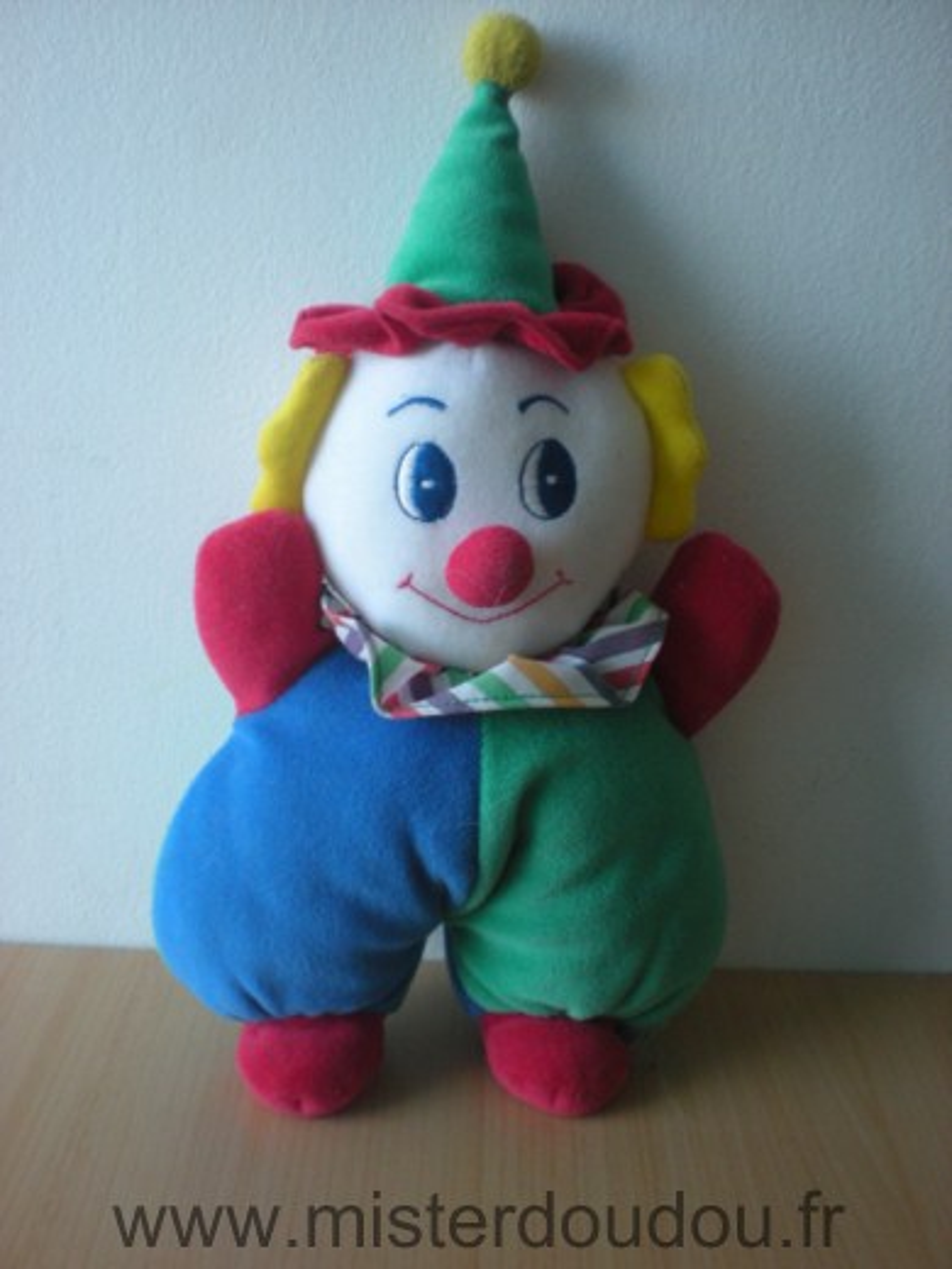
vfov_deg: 49.0
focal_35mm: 38
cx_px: 476
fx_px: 1393
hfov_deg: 37.7
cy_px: 634
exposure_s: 1/64.5
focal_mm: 6.3
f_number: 3.1
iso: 191
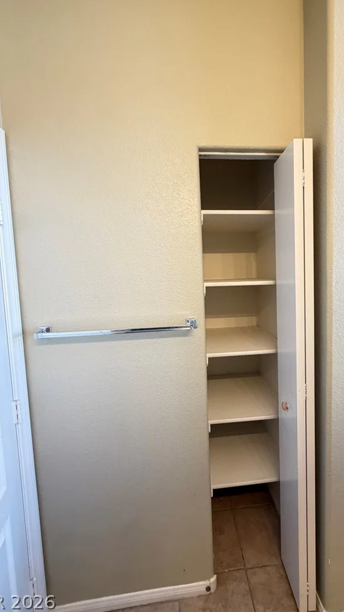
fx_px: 259
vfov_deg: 99.3
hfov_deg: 66.5
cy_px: 295
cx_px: 206
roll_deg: +2.8
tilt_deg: -3.9
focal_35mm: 16
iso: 320
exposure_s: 1/60
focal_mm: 2.22
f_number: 2.2
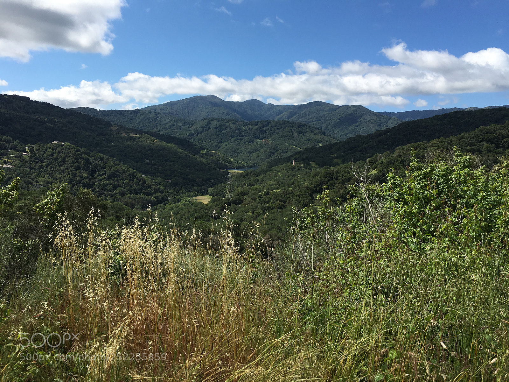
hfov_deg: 61.7
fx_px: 426
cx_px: 254
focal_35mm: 29
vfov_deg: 48.2
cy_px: 191
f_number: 2.2
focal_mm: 4.15
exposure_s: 1/2024
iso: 25
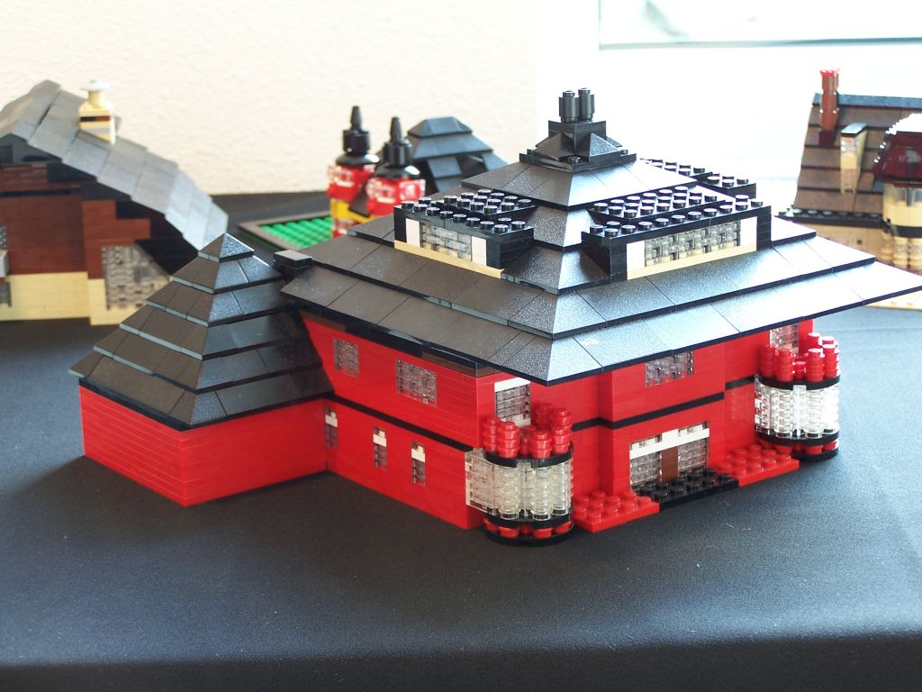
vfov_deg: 18.0
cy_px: 346
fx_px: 2184
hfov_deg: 23.8
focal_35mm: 82
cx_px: 461
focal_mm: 13.7
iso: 80
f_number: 3.2
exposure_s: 1/6
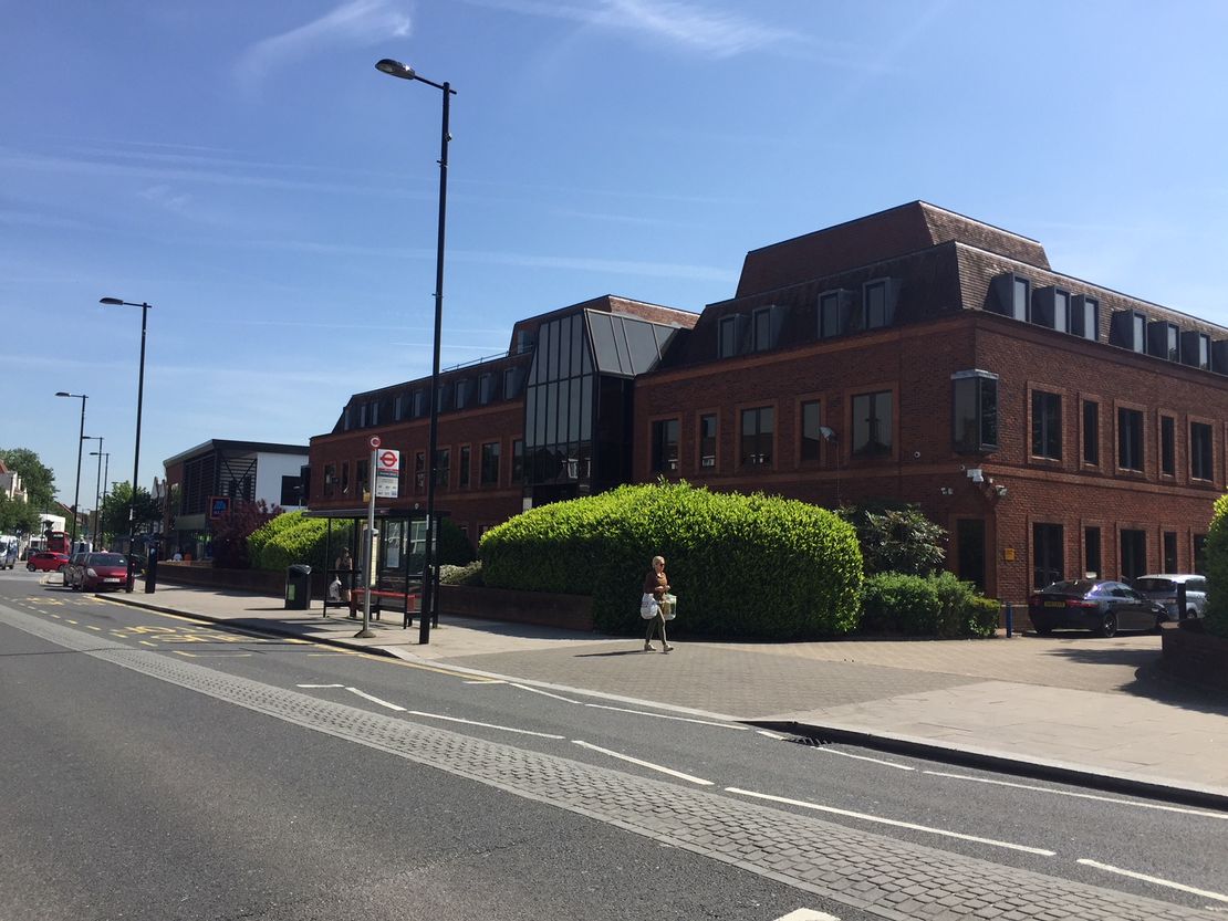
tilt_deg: +5.0
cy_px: 460
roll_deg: -2.0
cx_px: 614
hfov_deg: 61.6
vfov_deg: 48.2
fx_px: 1029
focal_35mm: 29
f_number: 2.2
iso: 32
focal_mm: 4.15
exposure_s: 1/1799
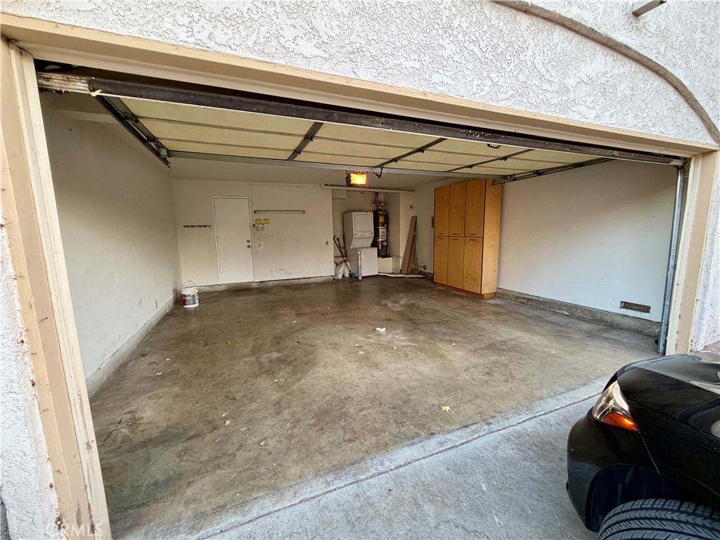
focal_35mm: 14
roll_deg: +1.2
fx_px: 291
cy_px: 270
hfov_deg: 102.1
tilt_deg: -8.1
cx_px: 360
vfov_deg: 85.7
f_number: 2.2
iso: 320
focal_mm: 2.22
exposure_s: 1/120
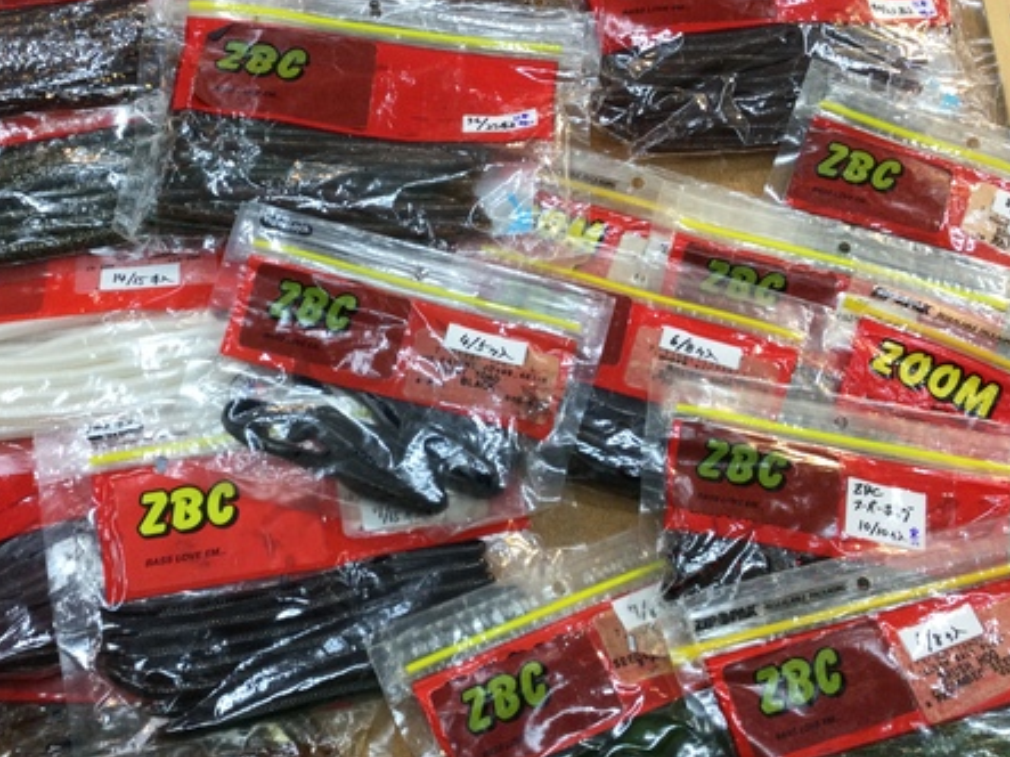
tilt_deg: -70.7
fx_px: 1225
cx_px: 417
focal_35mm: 42
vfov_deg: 34.3
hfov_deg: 44.6
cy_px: 367
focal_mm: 3.3
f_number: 2.4
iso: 25
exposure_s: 1/40
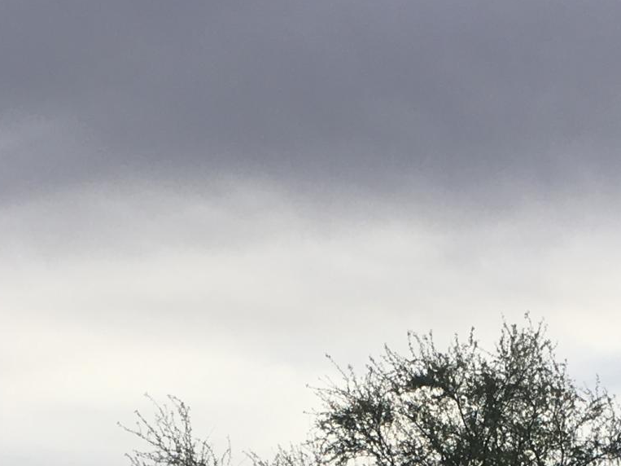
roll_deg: -1.8
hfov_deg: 17.2
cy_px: 848
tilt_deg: +1.1
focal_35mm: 114
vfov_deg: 11.9
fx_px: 2045
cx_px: 430
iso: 25
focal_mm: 4.15
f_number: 2.2
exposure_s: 1/1241
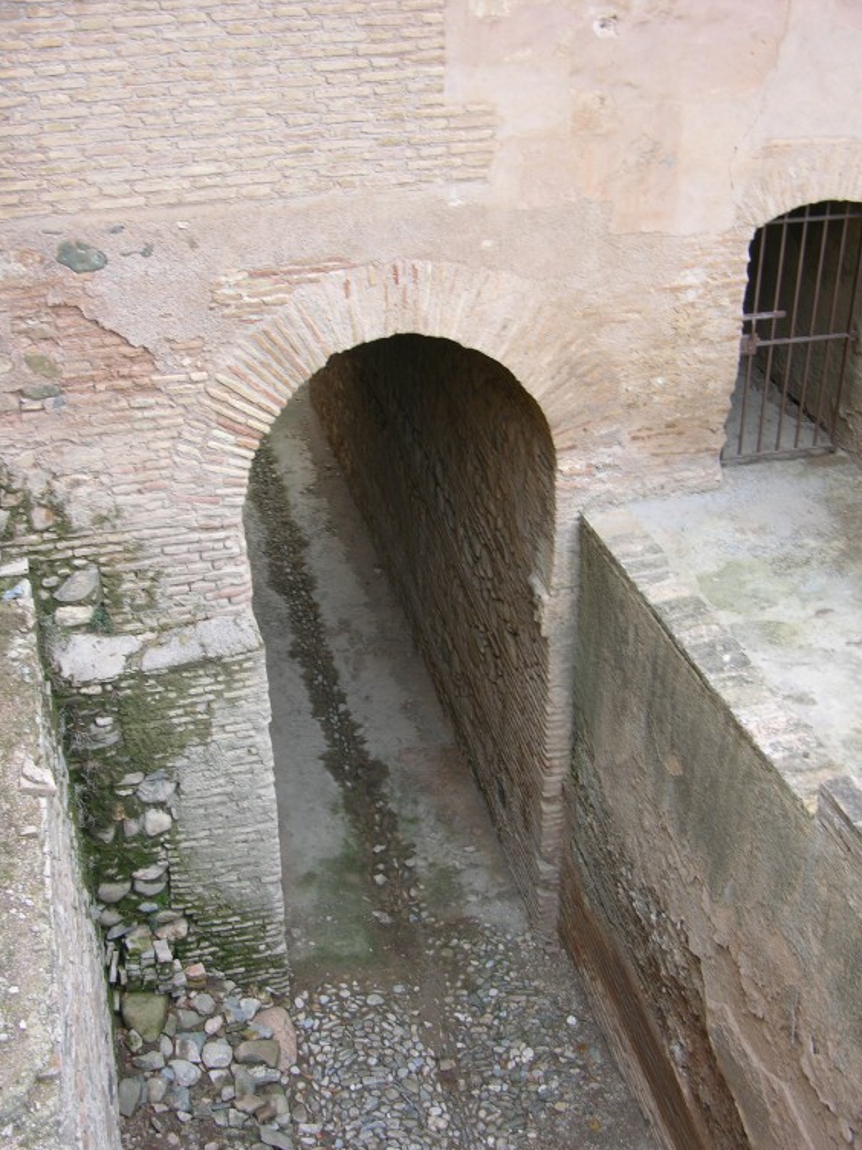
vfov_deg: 40.4
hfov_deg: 30.9
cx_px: 434
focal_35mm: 47
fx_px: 1561
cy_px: 586
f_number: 3
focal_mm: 11.6
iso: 50
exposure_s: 1/25.1
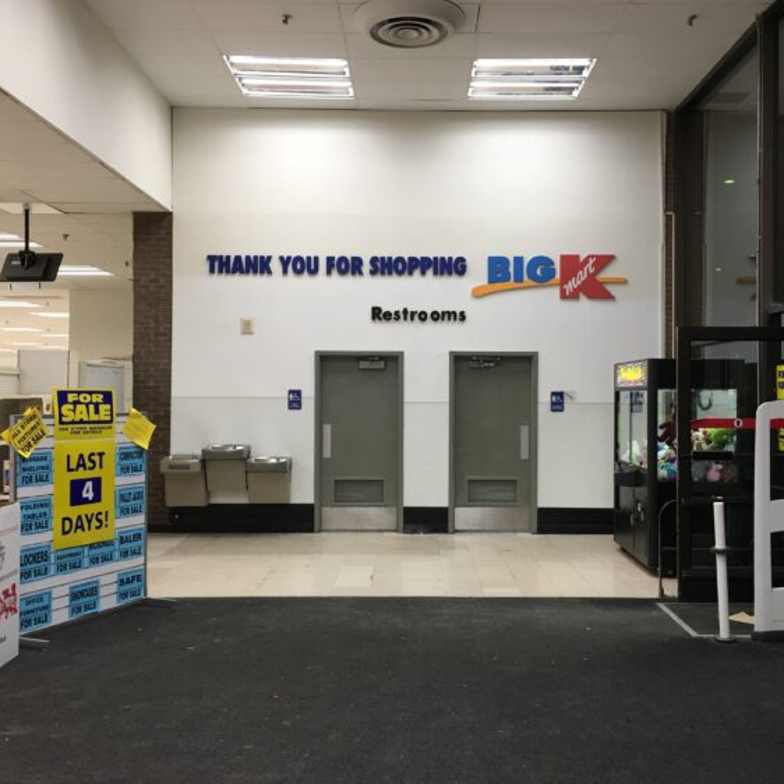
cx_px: 435
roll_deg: -0.4
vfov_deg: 47.2
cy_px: 393
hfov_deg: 47.1
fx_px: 897
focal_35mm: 35
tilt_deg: +1.6
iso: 32
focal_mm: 4.15
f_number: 2.2
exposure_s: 1/30
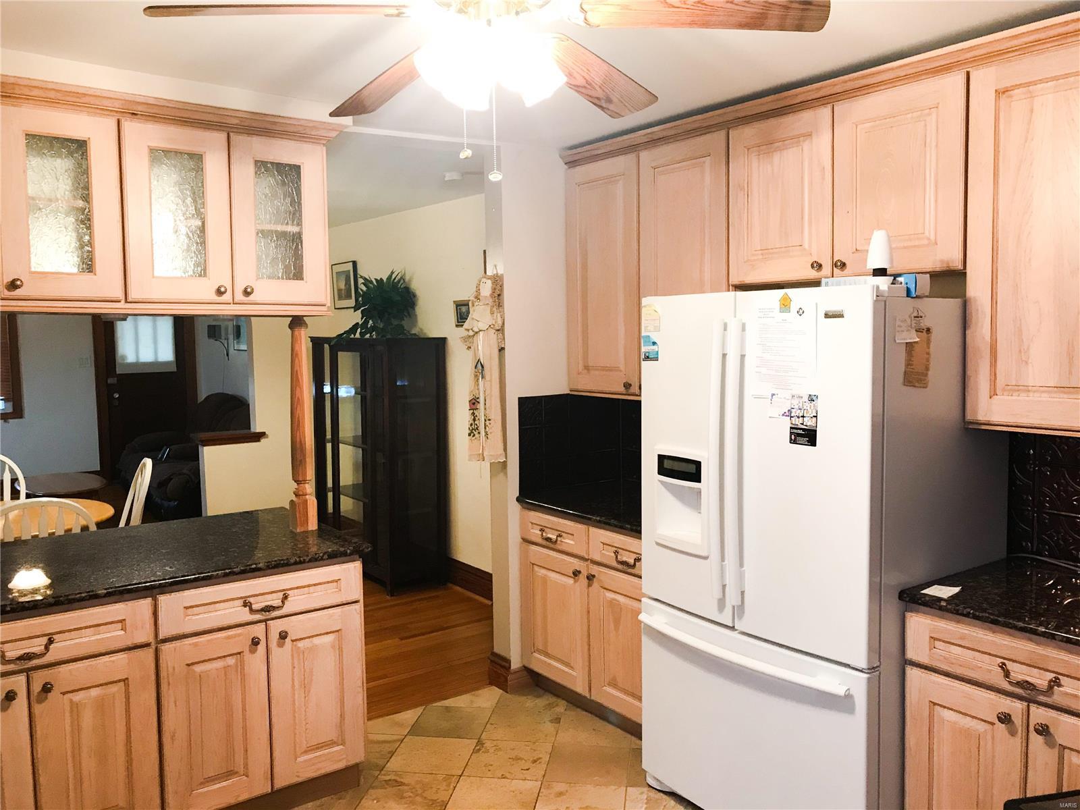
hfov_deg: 63.4
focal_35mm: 28
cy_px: 405
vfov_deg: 49.7
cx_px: 540
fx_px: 874
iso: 50
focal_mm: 3.99
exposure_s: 1/15
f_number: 1.8
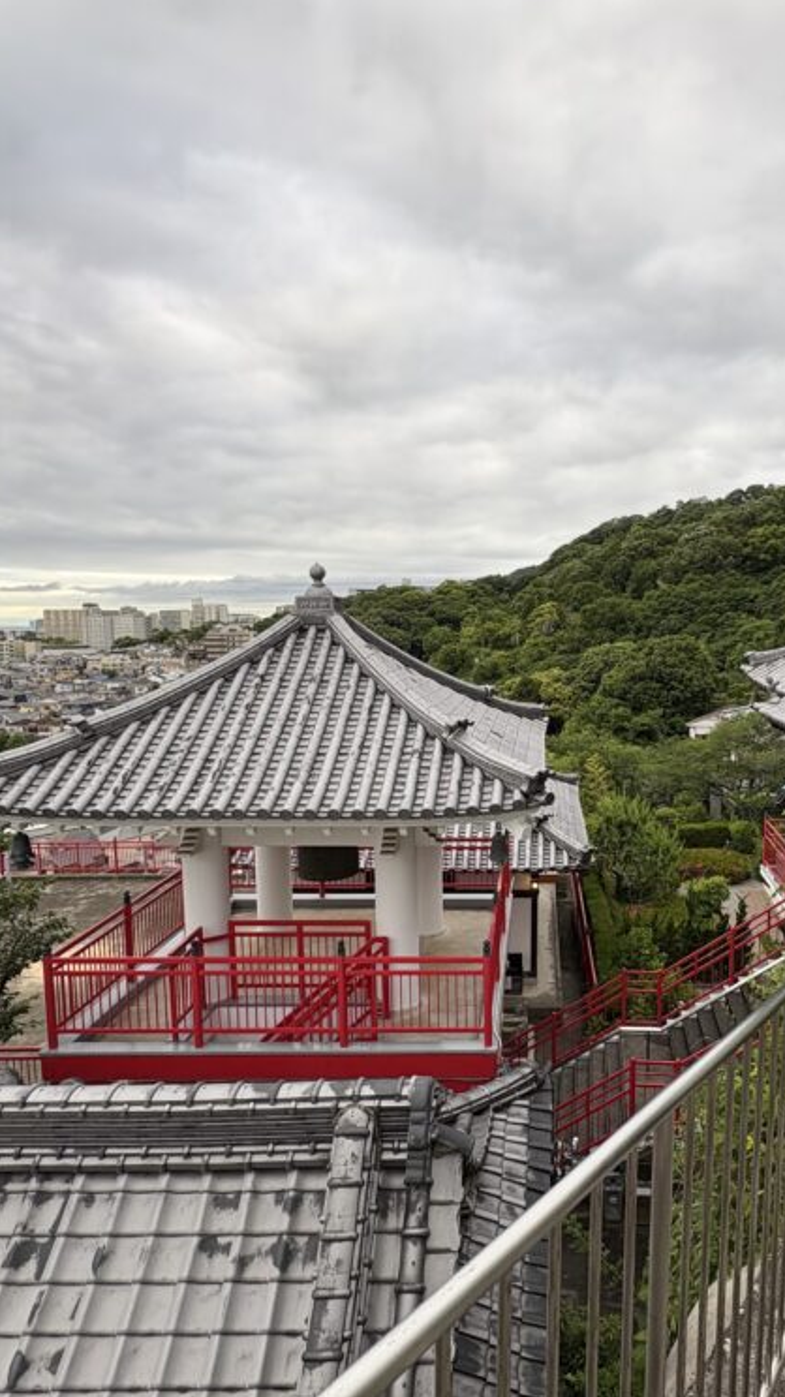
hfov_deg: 52.0
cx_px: 552
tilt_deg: -6.9
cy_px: 712
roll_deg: -0.5
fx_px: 778
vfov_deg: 83.9
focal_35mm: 21
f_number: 2.2
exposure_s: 1/181
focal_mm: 2.22
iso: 40
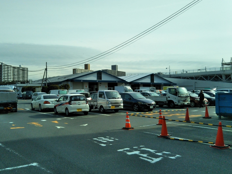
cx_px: 107
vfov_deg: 41.8
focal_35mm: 34
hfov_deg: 53.9
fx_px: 228
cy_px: 82
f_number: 2.2
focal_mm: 4
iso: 28
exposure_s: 1/1436
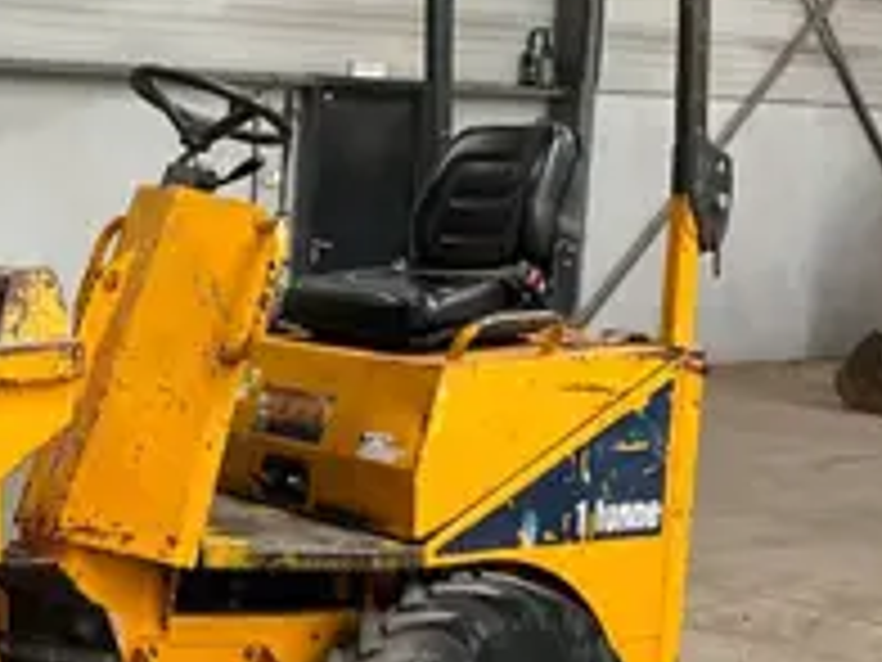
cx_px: -22
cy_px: 414
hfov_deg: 25.9
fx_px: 1809
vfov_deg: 20.7
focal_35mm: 71
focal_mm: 3
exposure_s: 1/60
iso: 125
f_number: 1.8
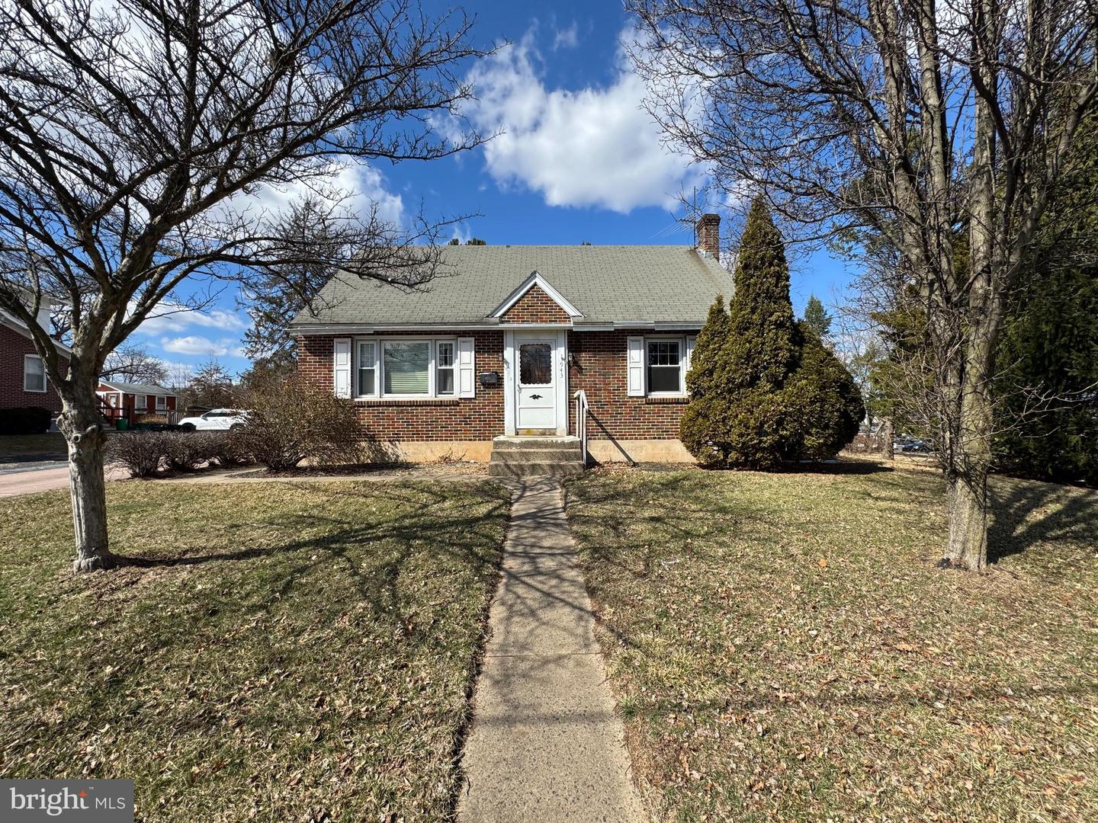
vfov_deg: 85.7
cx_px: 549
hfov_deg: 102.1
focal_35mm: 14
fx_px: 444
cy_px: 412
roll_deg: +0.4
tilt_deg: +3.1
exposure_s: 1/1567
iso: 50
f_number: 2.2
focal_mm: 2.22
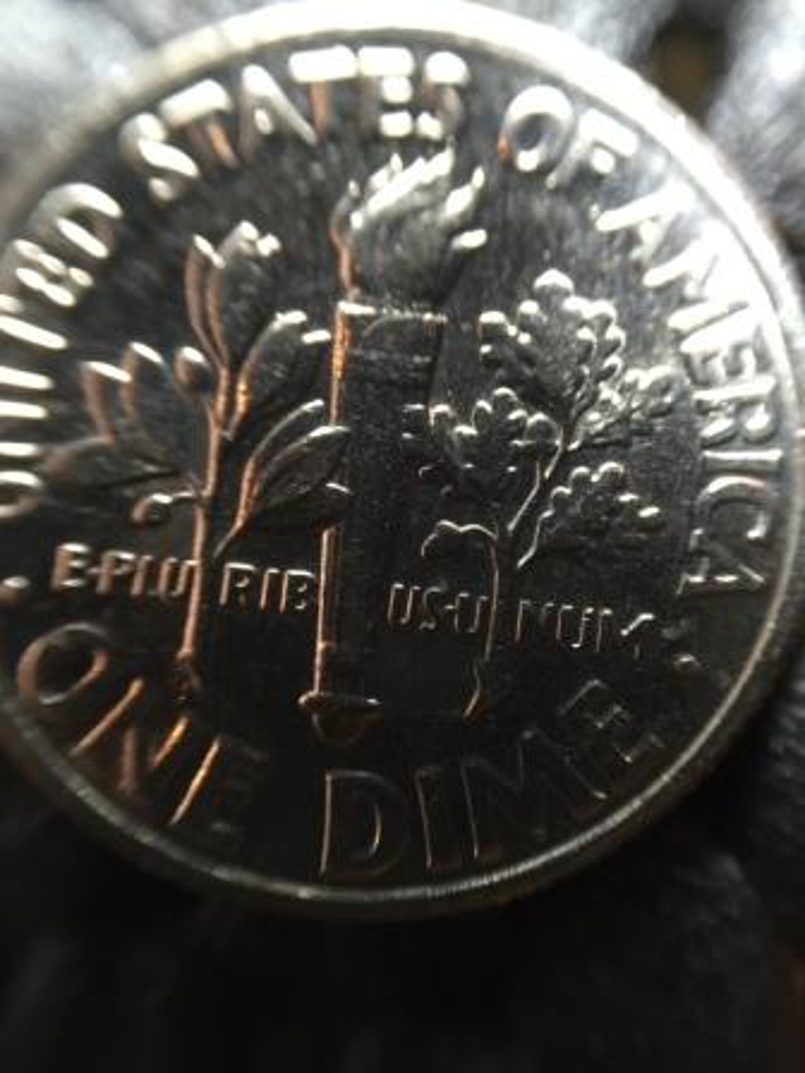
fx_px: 899
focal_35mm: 29
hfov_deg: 48.2
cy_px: 536
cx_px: 402
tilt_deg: -86.8
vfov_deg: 61.7
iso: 100
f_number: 2.2
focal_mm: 4.15
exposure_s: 1/30
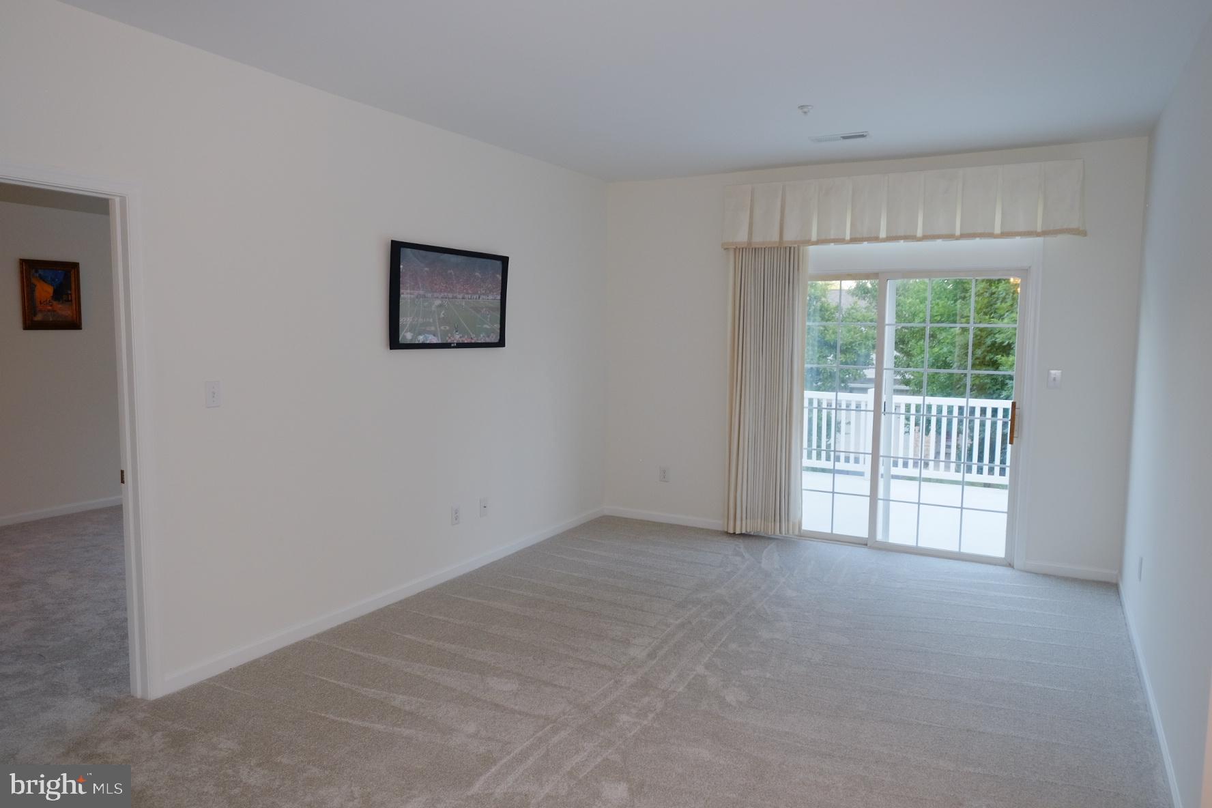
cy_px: 404
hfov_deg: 73.7
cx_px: 606
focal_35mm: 24
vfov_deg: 53.1
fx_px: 808
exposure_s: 1/75
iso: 800
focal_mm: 15.9
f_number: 4
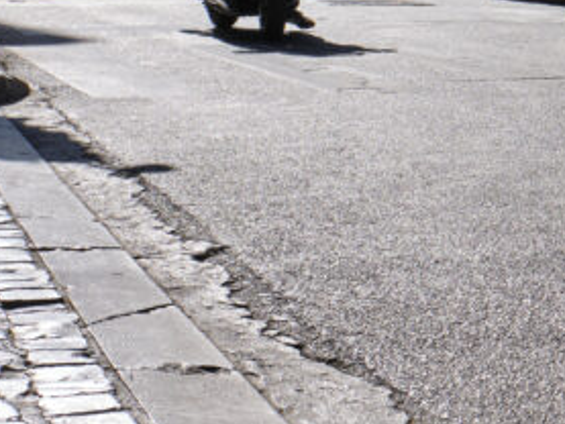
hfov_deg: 14.7
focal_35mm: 128
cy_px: 1
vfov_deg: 11.5
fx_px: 2090
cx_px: 740
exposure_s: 1/420
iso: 200
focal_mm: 24.3
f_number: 8
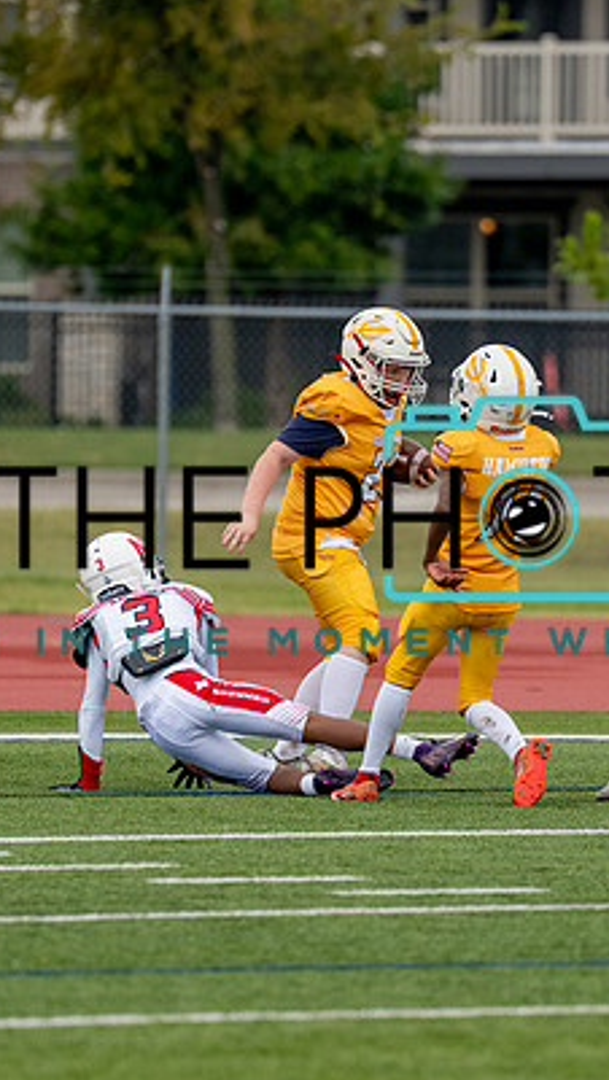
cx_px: 384
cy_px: 547
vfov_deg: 4.3
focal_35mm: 499
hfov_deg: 2.4
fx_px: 14304
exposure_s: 1/2000
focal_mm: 200
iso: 500
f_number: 2.8
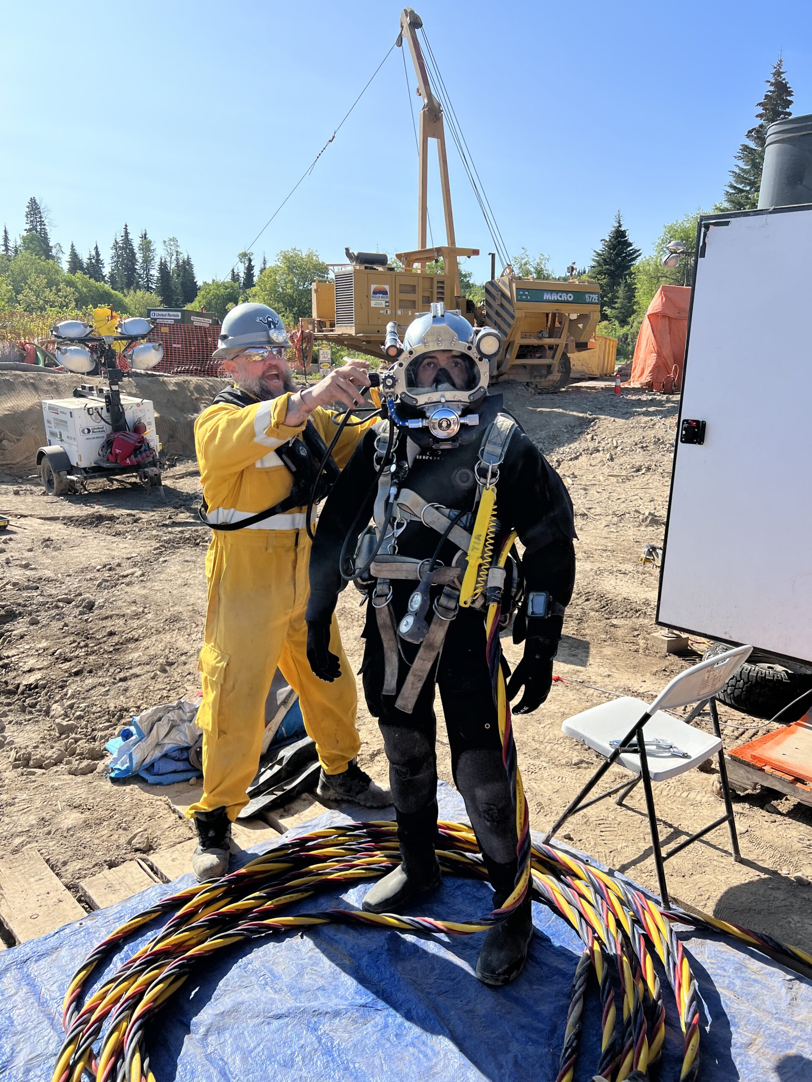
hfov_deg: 53.1
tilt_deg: -12.0
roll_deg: -1.5
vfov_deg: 67.3
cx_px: 406
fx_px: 813
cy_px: 541
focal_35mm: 26
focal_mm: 5.7
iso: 50
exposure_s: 1/2994
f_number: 1.5
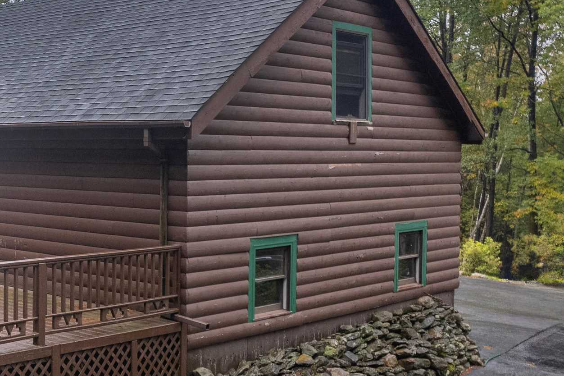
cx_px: -22
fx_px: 846
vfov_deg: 25.0
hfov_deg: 33.2
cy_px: 183
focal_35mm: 54
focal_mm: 8.38
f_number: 2.8
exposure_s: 1/25
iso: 100
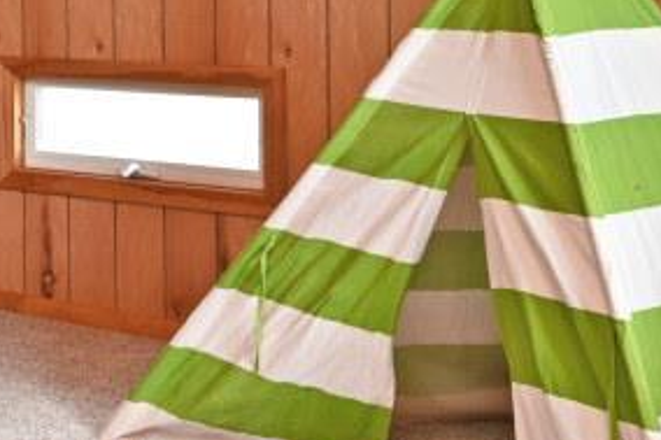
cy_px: -37
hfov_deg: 21.4
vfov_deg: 17.8
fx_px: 1358
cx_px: -414
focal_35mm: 74
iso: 500
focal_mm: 14
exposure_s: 1/60
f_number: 4
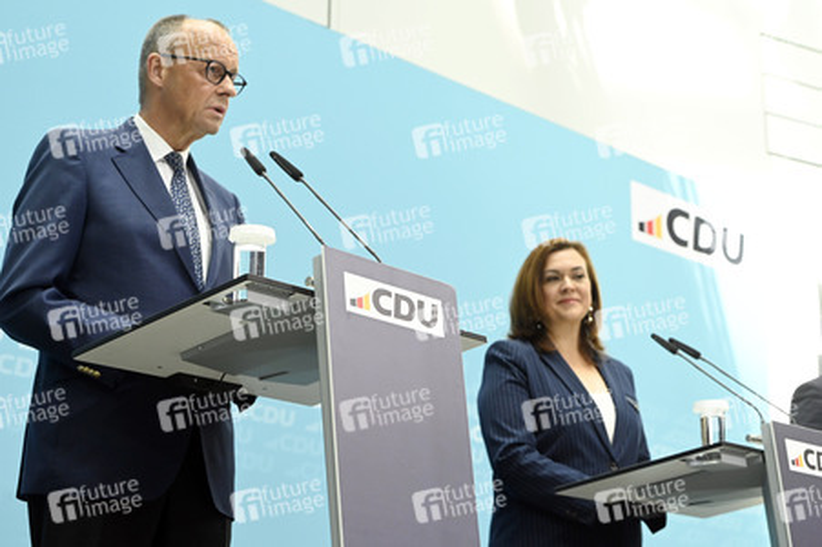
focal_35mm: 70
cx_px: 411
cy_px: 274
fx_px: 1597
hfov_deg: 28.9
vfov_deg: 19.4
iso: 4000
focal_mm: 70
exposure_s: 1/1000
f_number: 5.6
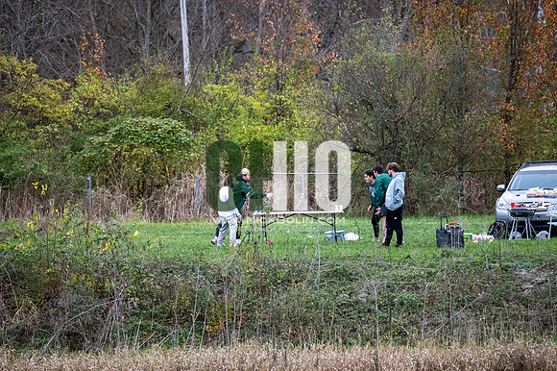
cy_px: 186
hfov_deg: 6.9
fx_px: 4639
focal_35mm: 300
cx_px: 278
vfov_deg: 4.6
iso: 500
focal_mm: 200
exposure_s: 1/500
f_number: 2.8
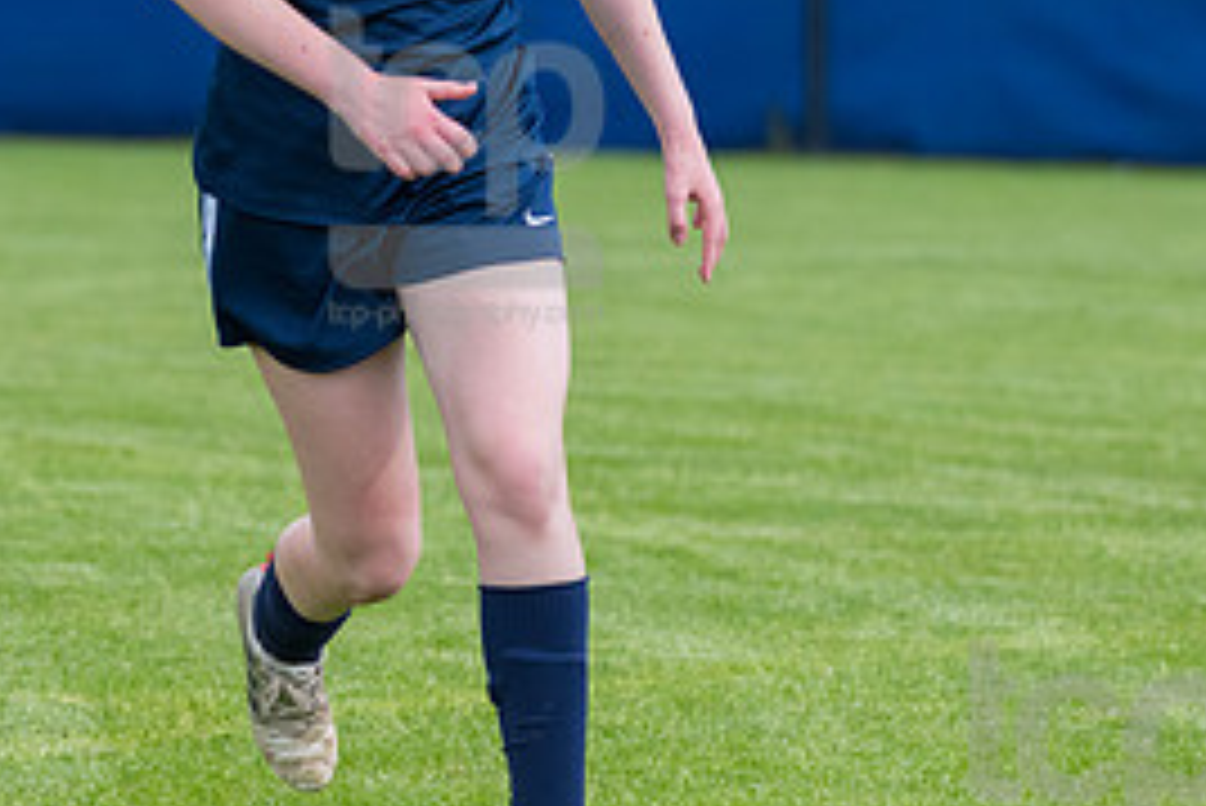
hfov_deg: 4.5
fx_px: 15217
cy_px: 169
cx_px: 468
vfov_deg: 3.0
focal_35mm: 454
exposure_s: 1/2000
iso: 1600
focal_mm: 210
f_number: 5.6
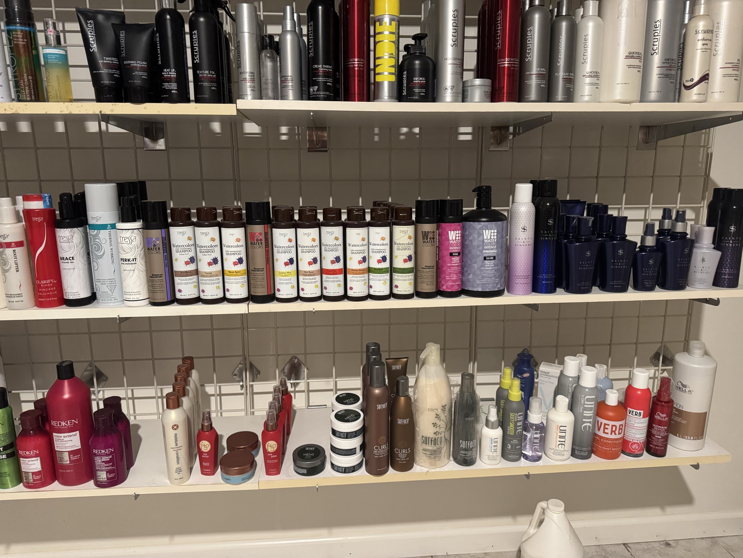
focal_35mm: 24
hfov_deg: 71.6
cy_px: 279
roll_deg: +0.5
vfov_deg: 56.8
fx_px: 515
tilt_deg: -11.3
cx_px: 372
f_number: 1.78
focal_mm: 6.76
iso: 800
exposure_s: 1/60
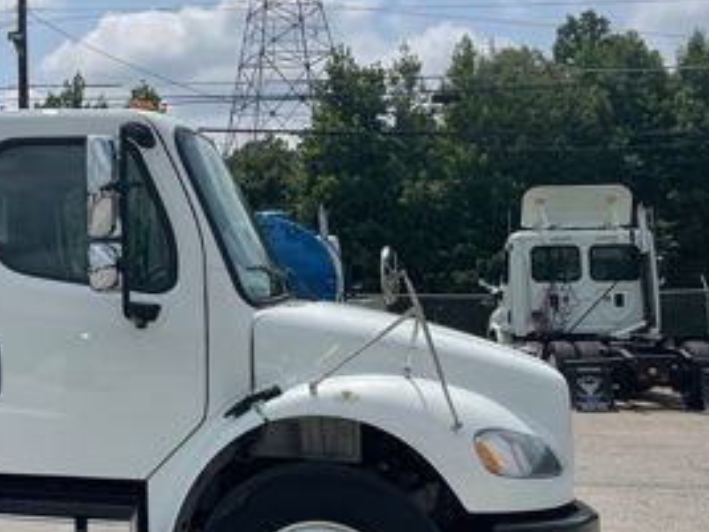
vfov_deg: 23.6
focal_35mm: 62
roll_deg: +1.1
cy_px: 222
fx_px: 1270
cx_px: -124
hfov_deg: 27.7
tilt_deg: +4.0
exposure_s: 1/10000
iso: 32
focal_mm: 5.1
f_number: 1.6
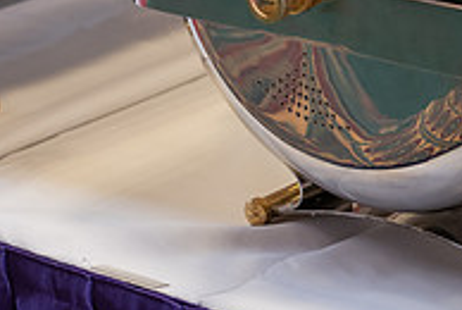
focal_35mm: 224
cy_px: -75
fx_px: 2879
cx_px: 460
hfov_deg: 9.1
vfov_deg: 6.1
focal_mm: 75
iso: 800
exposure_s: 1/160
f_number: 3.5
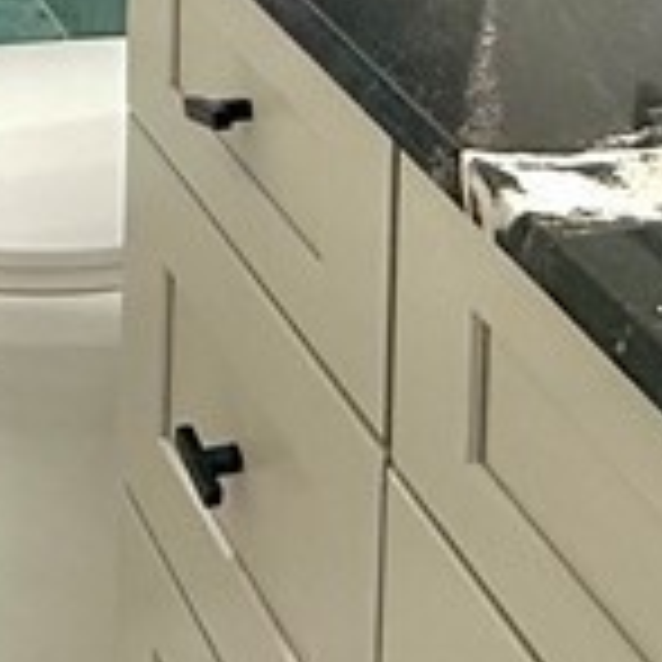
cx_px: -104
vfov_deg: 15.2
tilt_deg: -2.3
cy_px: -761
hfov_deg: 19.2
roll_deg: -1.4
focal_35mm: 86
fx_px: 1861
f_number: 2.2
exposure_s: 1/120
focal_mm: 2.22
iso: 200
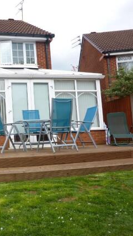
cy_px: 119
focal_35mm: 37
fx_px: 232
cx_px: -15
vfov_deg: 54.0
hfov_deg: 28.8
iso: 100
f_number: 4
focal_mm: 4.1
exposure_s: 1/320
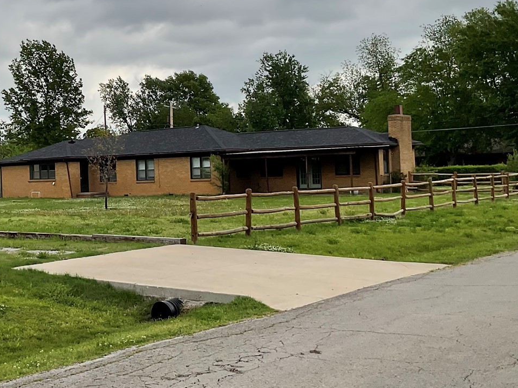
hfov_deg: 32.5
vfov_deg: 25.2
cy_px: 148
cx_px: 123
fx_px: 868
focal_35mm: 58
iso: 16
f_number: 1.8
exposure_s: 1/1912
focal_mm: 3
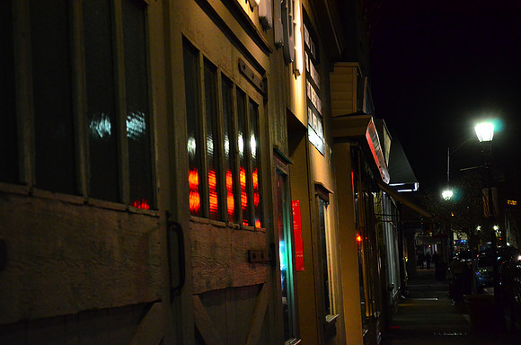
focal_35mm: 82
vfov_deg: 16.5
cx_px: 260
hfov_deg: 24.7
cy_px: 172
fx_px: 1191
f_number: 5.6
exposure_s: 1/60
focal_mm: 55
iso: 3600
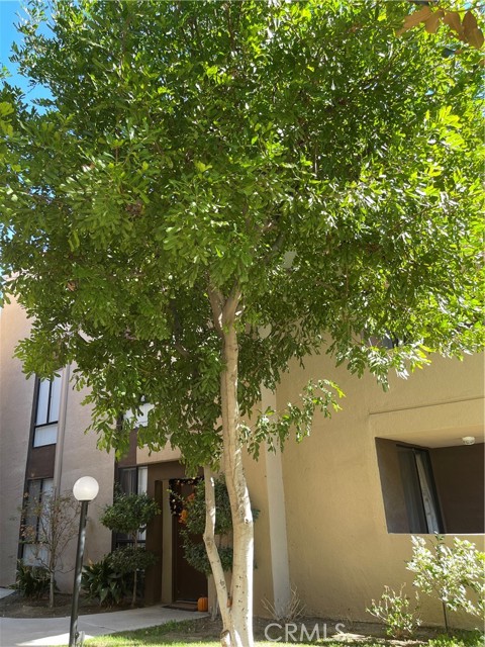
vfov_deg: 67.3
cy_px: 324
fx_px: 486
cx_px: 242
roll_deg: +2.6
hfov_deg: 53.1
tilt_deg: +20.6
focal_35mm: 26
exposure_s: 1/133
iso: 32
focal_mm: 5.1
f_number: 1.6
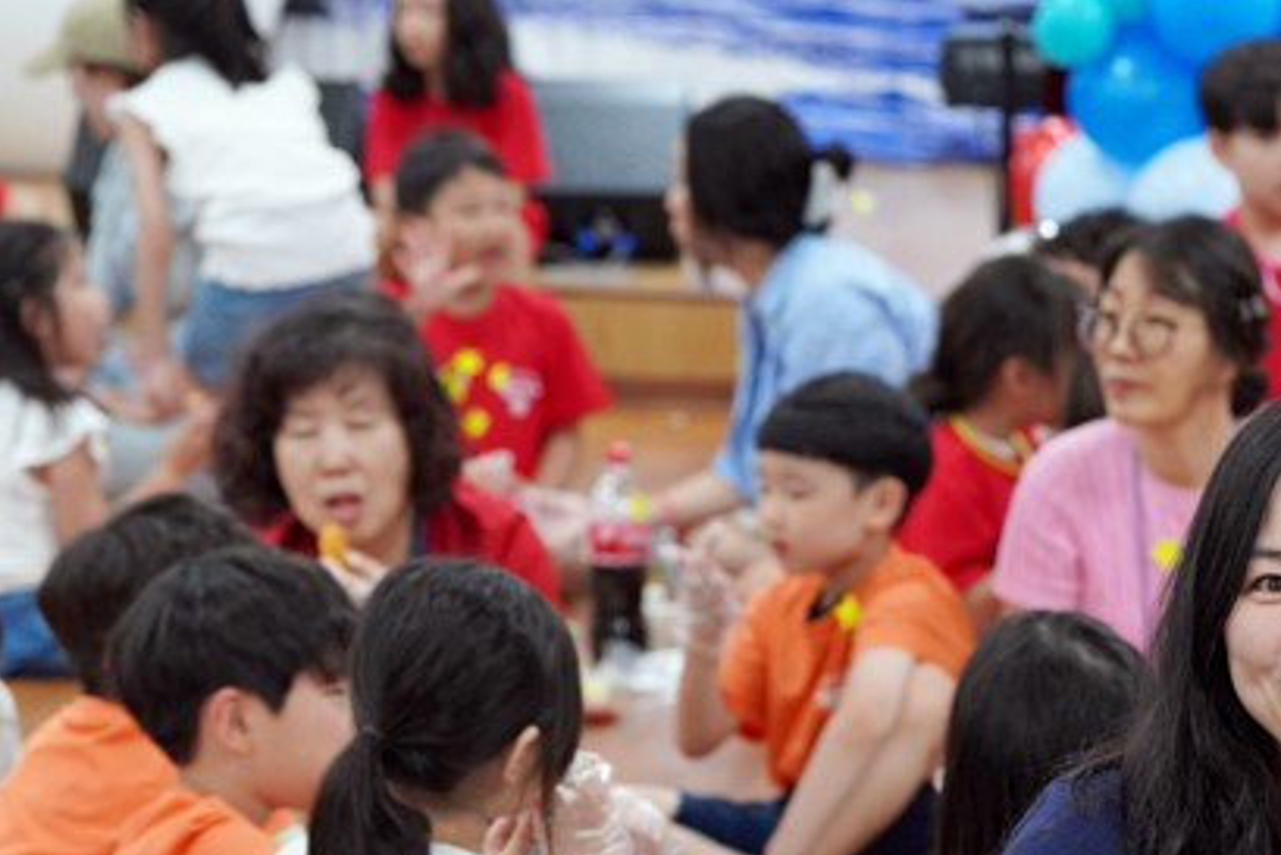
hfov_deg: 13.1
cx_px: 1359
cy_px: 889
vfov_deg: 8.9
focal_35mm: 154
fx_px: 5481
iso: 3200
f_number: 4
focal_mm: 70
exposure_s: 1/160
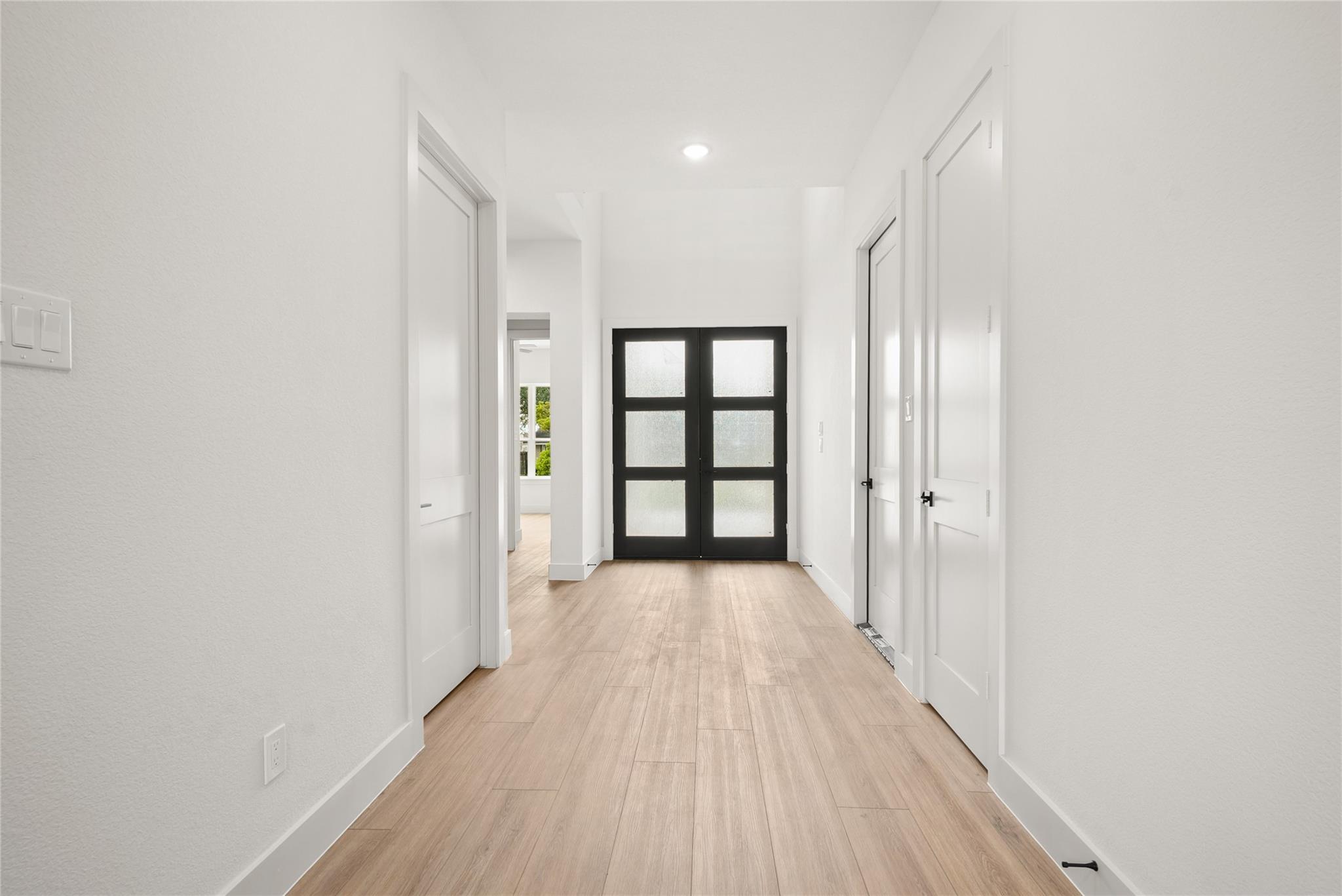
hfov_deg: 93.3
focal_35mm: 17
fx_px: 634
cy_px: 448
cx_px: 671
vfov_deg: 70.5
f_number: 9
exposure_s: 1/2
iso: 100
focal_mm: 17
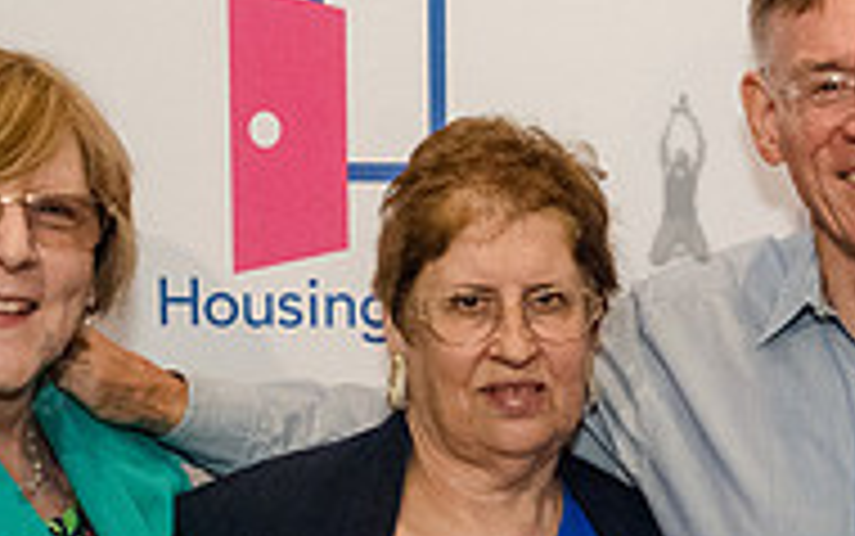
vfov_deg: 9.5
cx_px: 649
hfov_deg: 15.3
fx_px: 3171
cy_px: 635
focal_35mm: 136
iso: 5000
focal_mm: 35
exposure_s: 1/200
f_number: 5.6
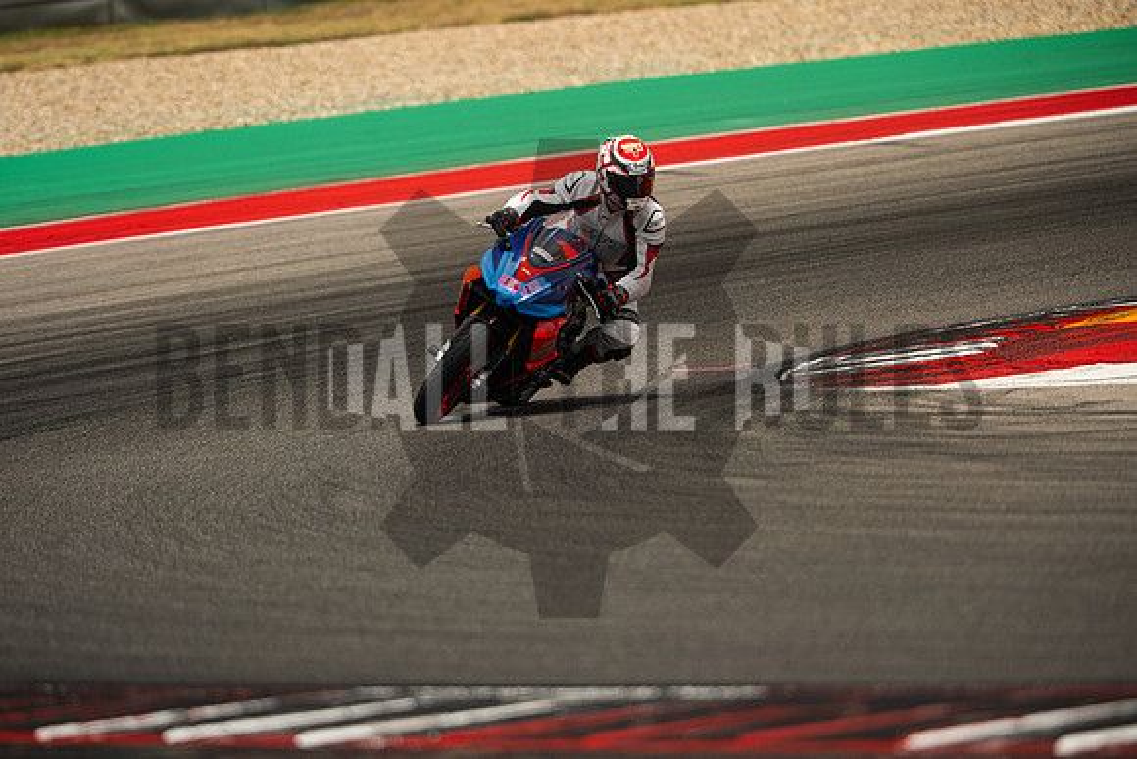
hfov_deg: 4.9
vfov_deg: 3.3
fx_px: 13267
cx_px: 568
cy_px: 380
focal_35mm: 420
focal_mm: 280
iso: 400
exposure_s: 1/4000
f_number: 2.8
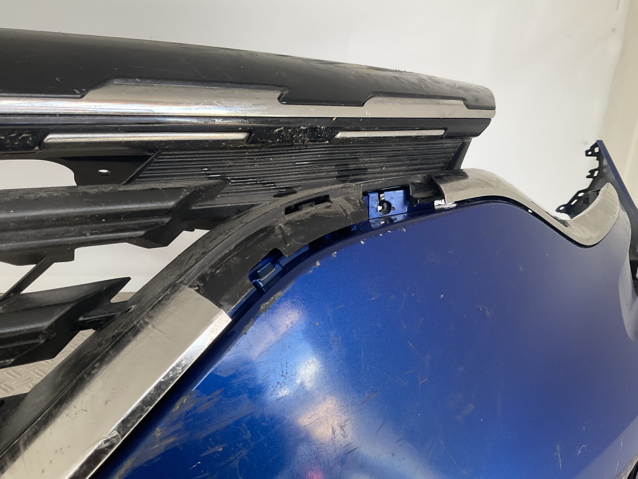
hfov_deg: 61.7
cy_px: 240
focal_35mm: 29
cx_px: 319
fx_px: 534
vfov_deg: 48.2
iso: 64
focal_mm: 3
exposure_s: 1/120
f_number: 1.8
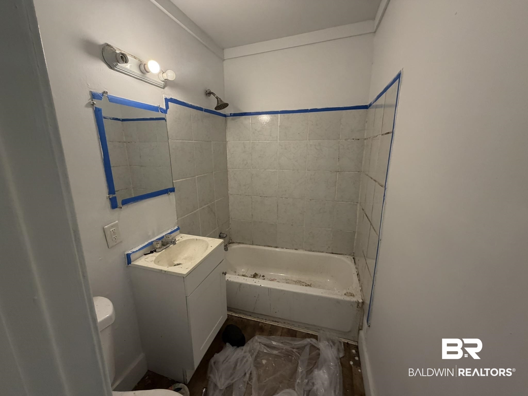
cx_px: 264
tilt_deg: -14.0
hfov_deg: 102.1
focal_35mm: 14
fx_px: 214
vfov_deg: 85.7
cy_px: 198
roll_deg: +0.1
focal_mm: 2.22
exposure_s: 1/84
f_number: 2.2
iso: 320
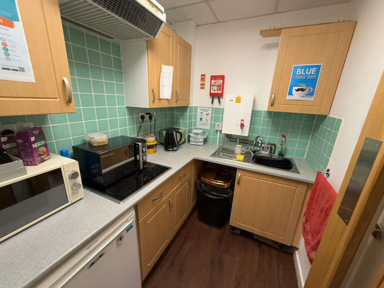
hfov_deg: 102.1
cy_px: 144
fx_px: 155
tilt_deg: -16.1
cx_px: 192
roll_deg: -2.5
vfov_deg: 85.7
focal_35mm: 14
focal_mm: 2.22
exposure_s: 1/100
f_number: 2.2
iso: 320
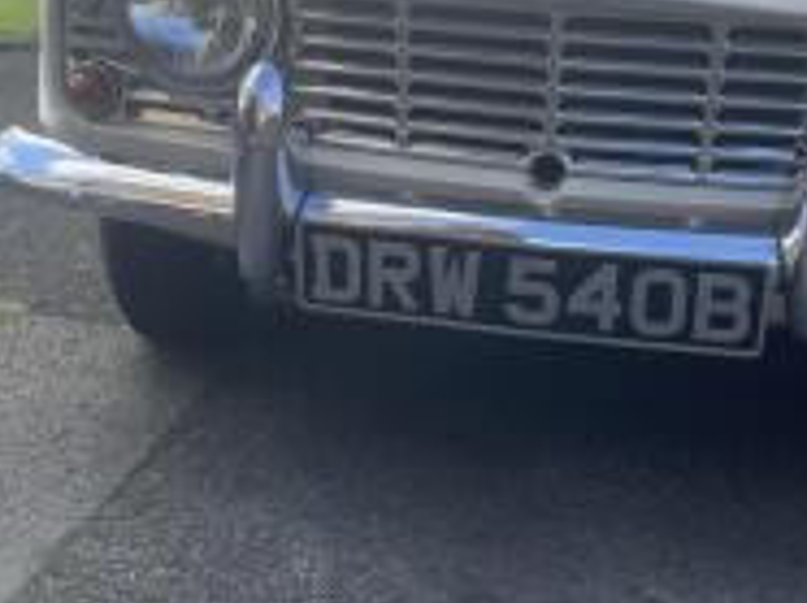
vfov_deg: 25.9
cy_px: 217
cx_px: 447
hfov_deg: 34.4
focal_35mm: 56
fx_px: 1304
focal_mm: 4.2
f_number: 1.6
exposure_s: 1/888
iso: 50
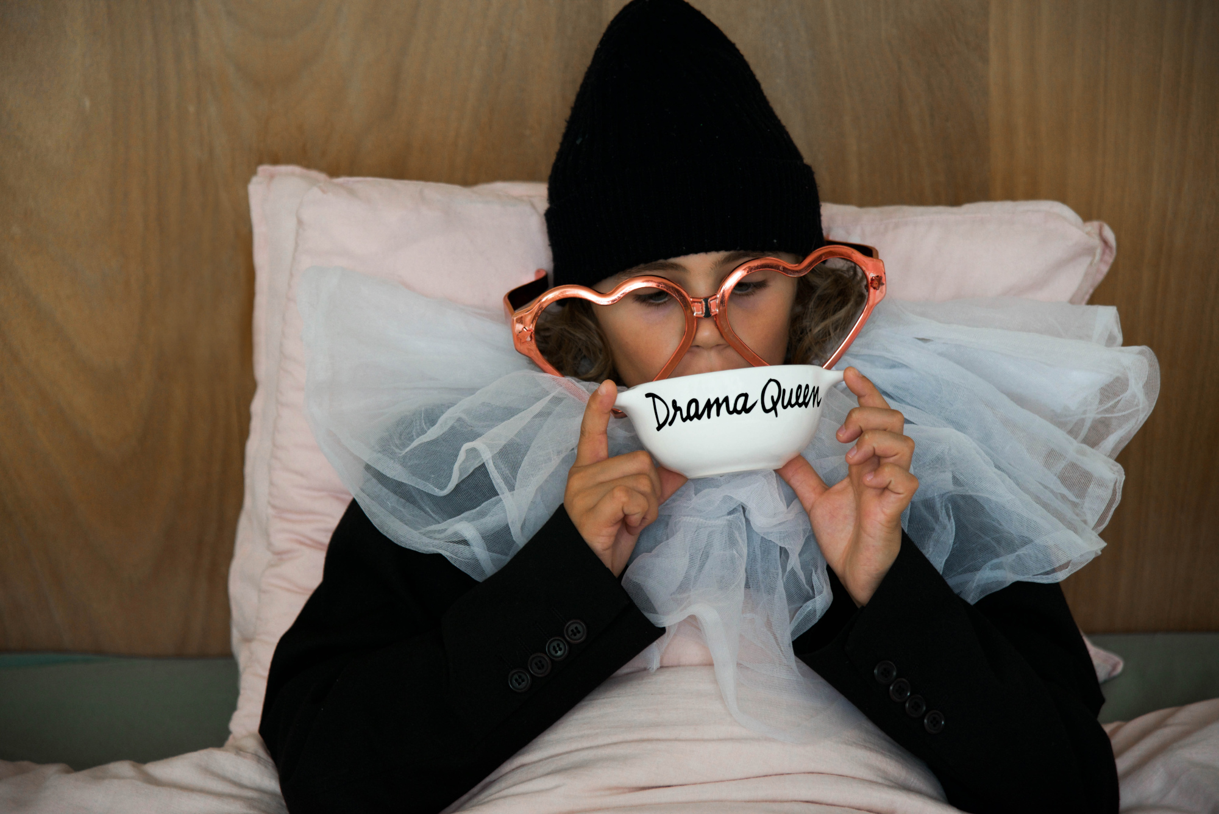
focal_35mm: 85
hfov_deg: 23.9
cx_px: 610
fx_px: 2879
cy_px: 407
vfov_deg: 16.1
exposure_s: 1/40
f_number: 4
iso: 800
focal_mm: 85
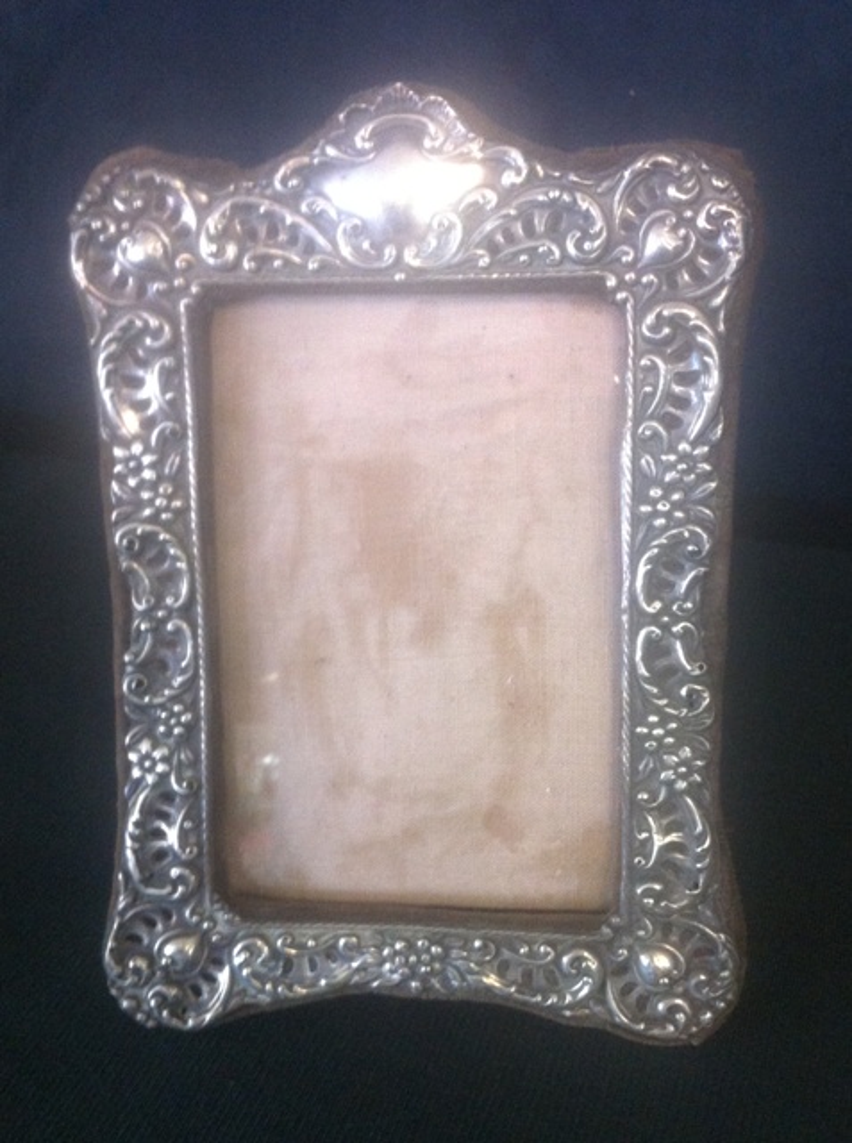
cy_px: 572
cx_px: 426
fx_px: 1153
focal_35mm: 35
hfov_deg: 40.5
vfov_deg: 52.7
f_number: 2.8
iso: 250
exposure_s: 1/15
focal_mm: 3.85
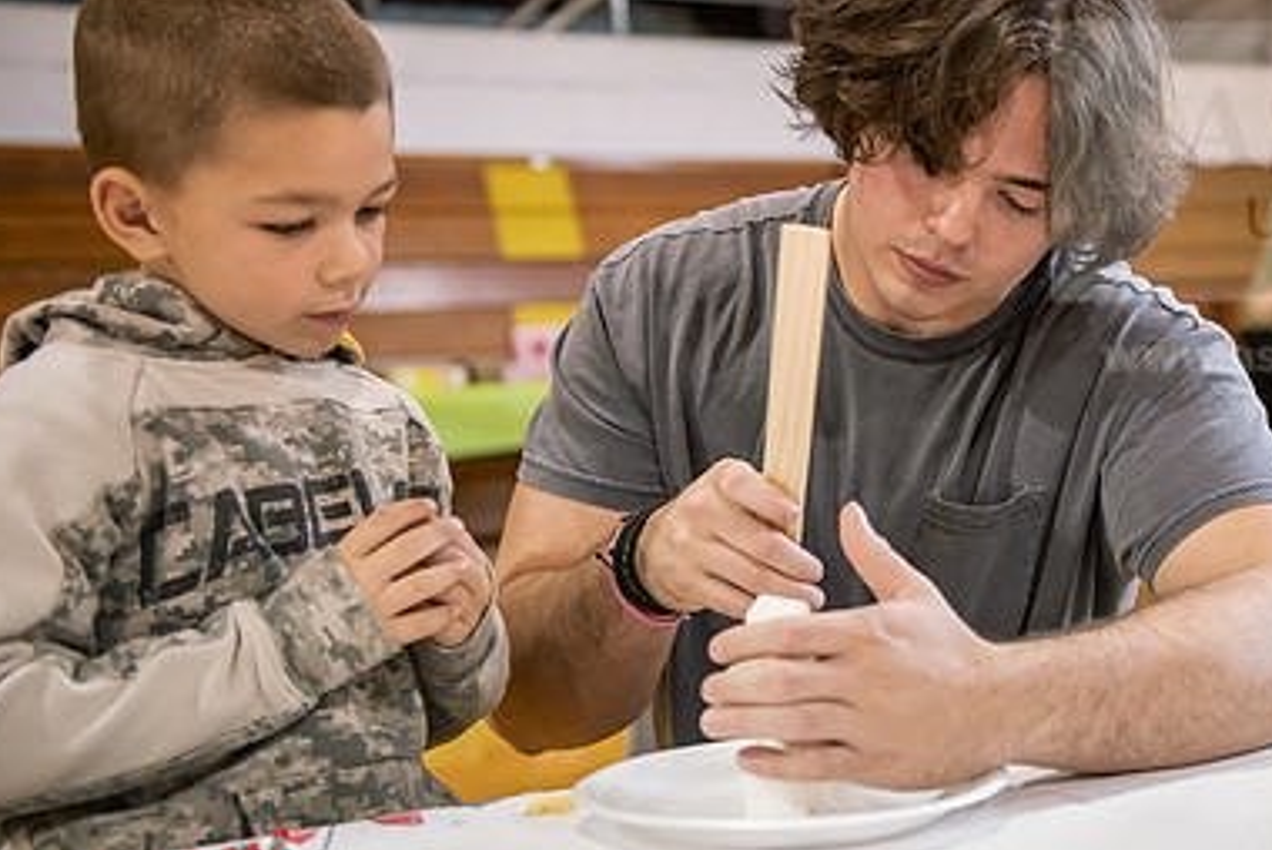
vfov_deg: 22.3
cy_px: 427
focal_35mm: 61
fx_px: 2157
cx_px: 951
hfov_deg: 32.3
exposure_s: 1/160
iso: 1250
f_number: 3.2
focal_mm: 40
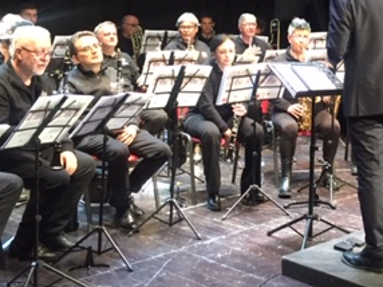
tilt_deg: -0.3
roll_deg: -0.1
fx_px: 719
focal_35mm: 65
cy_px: 25
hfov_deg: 28.3
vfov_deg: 22.0
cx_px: 367
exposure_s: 1/20
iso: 250
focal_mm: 4.15
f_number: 2.2
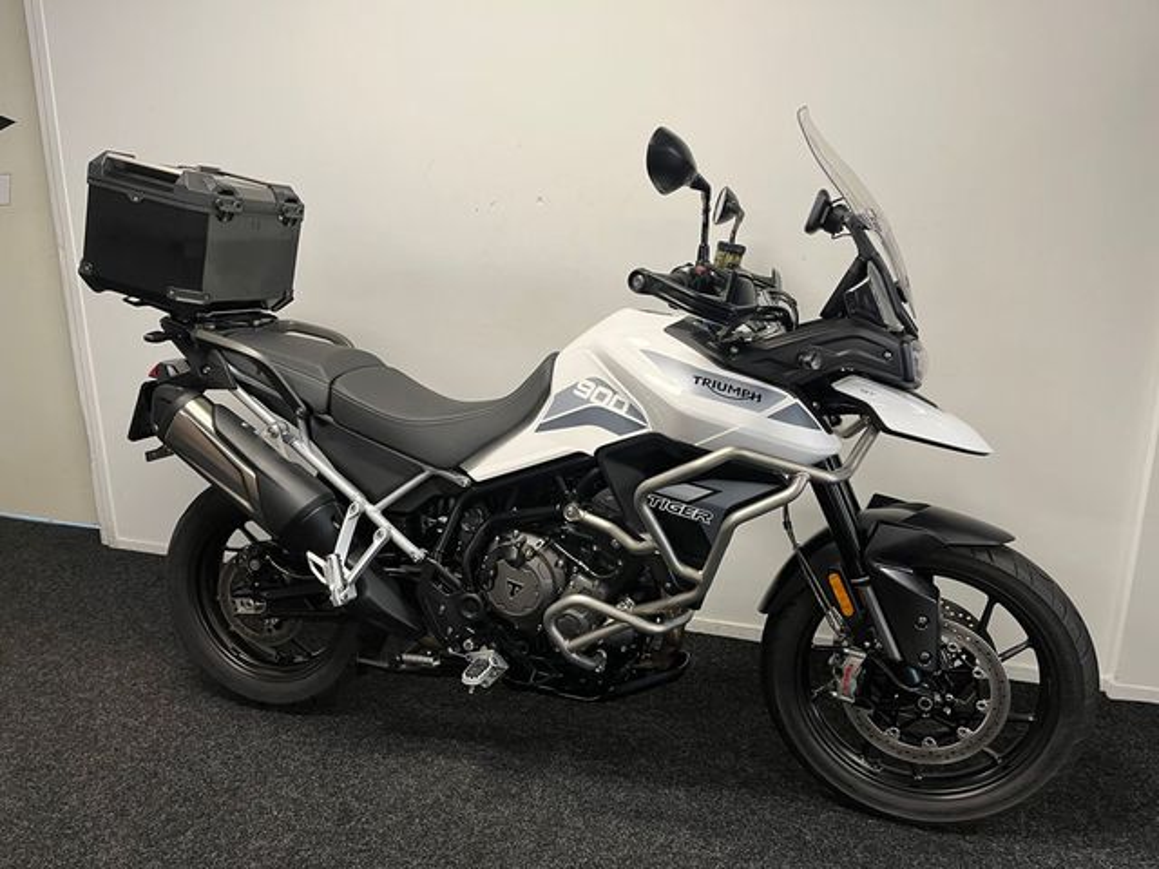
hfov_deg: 67.3
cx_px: 580
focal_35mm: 26
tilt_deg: -14.9
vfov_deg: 53.1
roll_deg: +0.6
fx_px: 871
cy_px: 434
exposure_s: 1/50
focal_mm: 5.1
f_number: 1.6
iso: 80
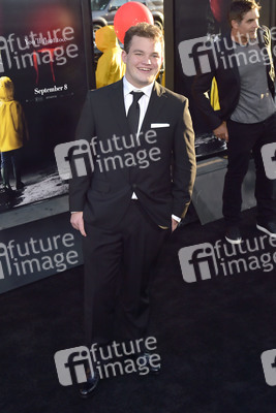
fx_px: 551
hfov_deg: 28.1
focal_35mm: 48
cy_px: 206
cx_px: 138
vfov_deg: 41.1
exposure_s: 1/320
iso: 500
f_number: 6.3
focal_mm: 48
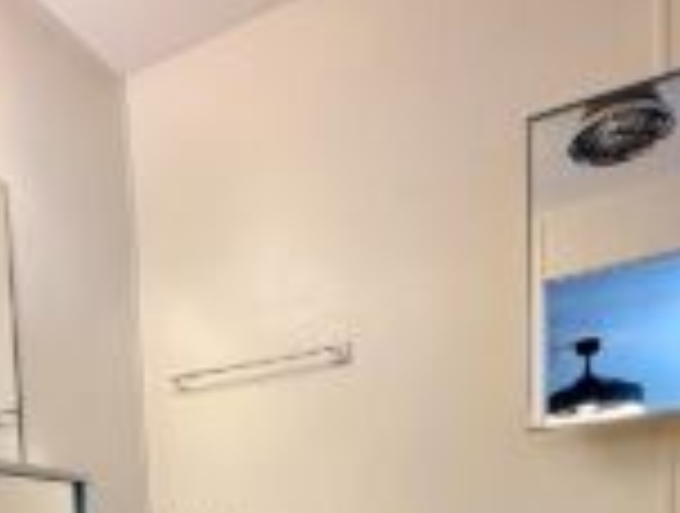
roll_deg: +2.9
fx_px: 729
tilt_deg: -5.6
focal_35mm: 37
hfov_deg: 49.9
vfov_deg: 31.6
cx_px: 288
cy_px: 634
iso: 160
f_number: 2.2
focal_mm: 2.22
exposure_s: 1/120
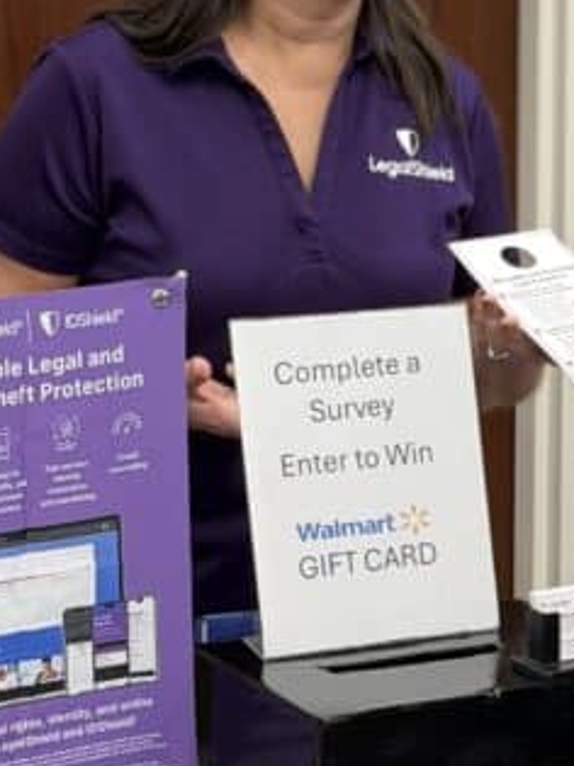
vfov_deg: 12.7
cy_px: 445
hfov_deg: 9.4
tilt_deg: -10.8
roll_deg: -1.1
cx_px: 610
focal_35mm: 156
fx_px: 3451
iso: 200
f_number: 1.78
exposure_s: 1/60
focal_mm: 6.76
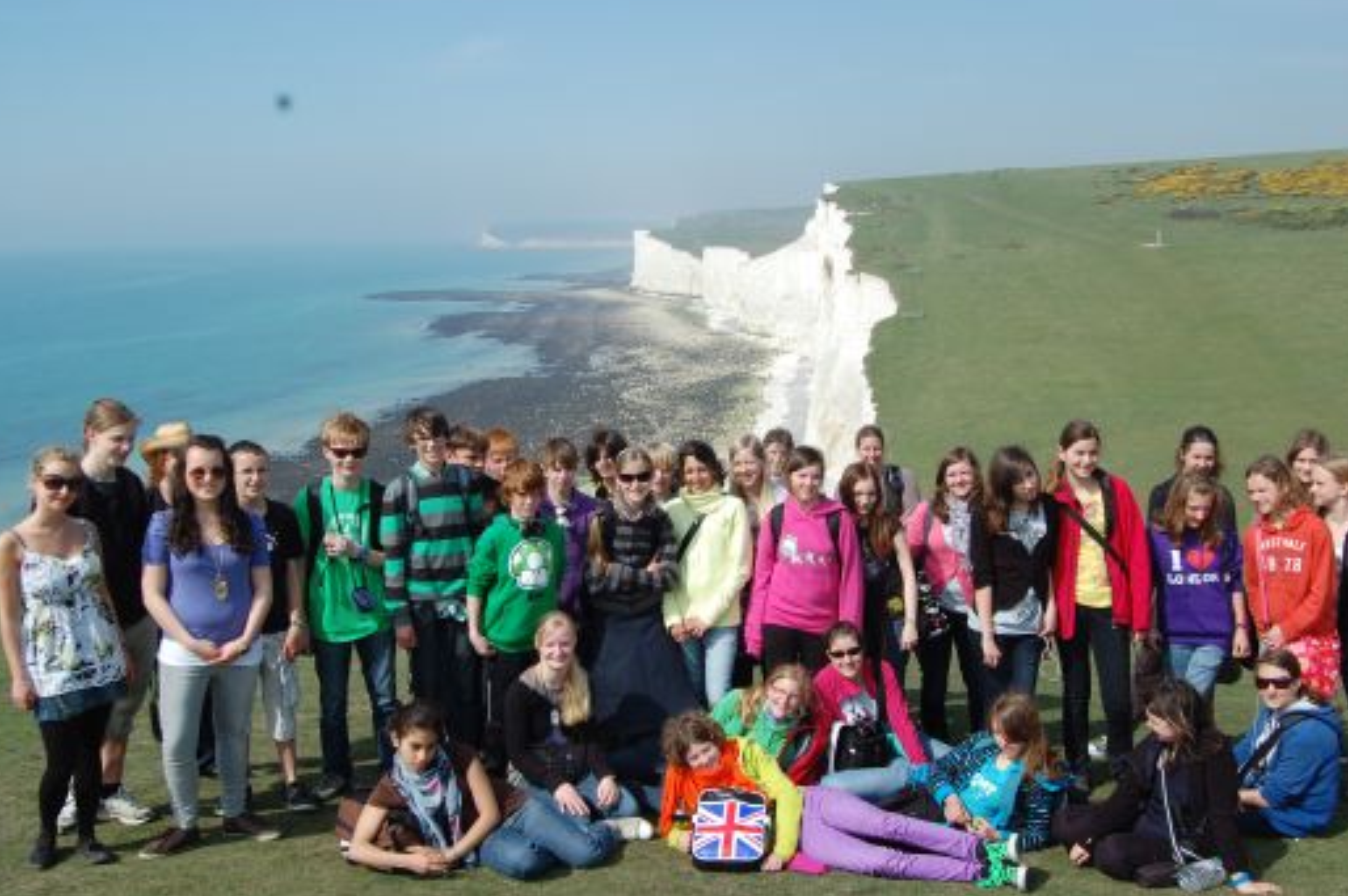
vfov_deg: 37.8
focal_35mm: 35
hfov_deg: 54.4
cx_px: 703
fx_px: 1310
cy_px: 481
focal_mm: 20
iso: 200
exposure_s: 1/320
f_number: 9
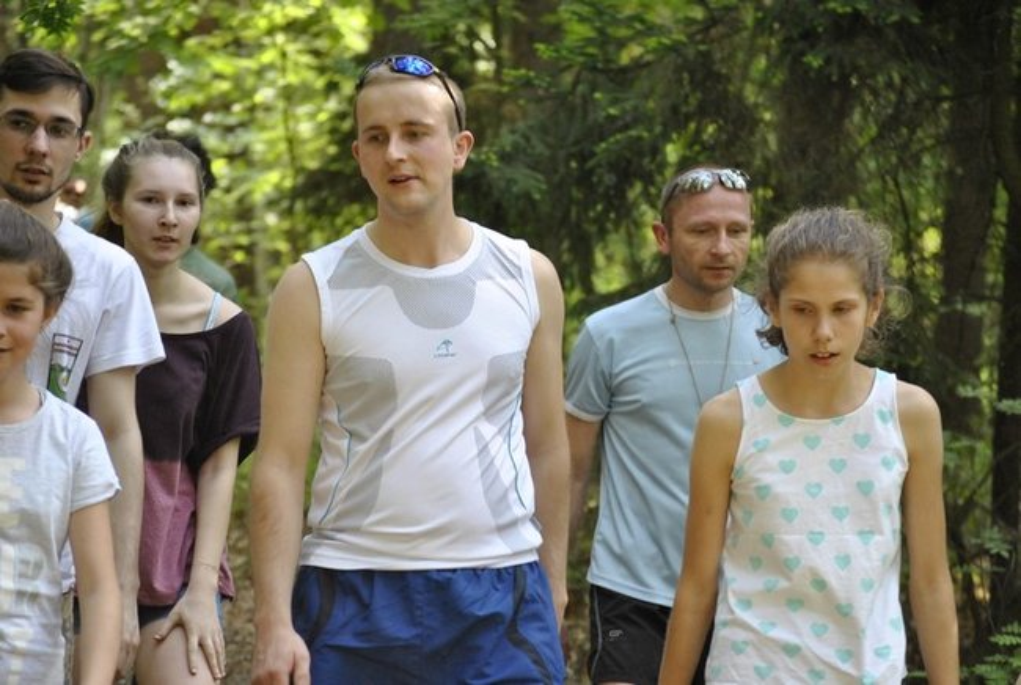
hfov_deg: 14.8
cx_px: 510
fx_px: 3921
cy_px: 342
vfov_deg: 10.0
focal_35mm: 138
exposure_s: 1/200
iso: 800
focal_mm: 92
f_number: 4.5
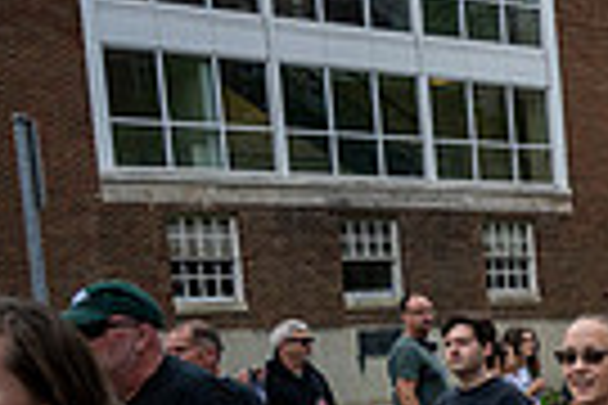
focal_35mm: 103
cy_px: 506
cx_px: 1202
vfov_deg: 12.9
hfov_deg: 15.8
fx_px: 1739
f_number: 4
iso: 640
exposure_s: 1/1600
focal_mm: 24
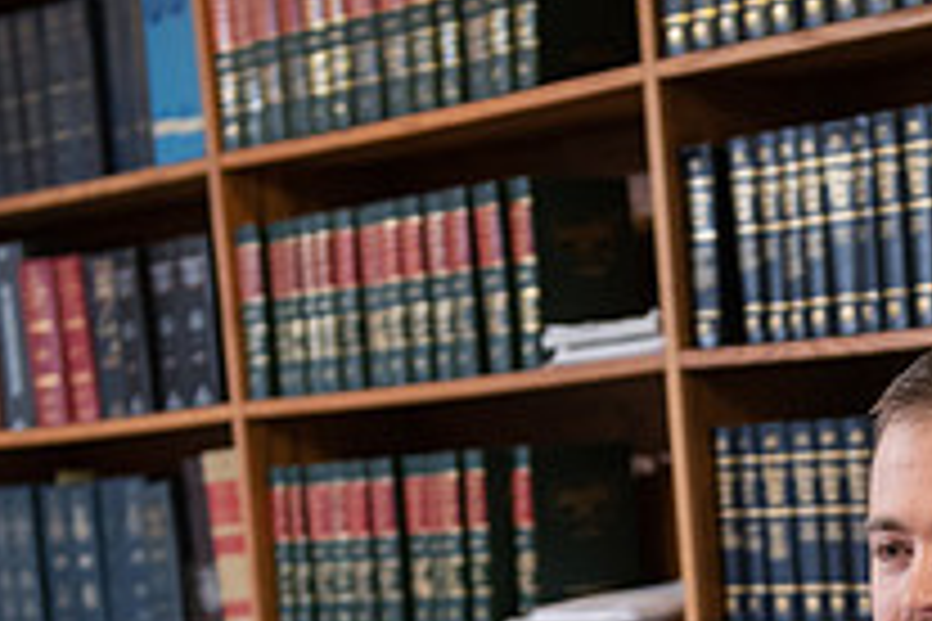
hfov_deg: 16.4
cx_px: 860
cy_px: 830
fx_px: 3184
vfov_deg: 10.9
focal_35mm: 123
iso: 800
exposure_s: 1/160
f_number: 3.2
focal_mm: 44
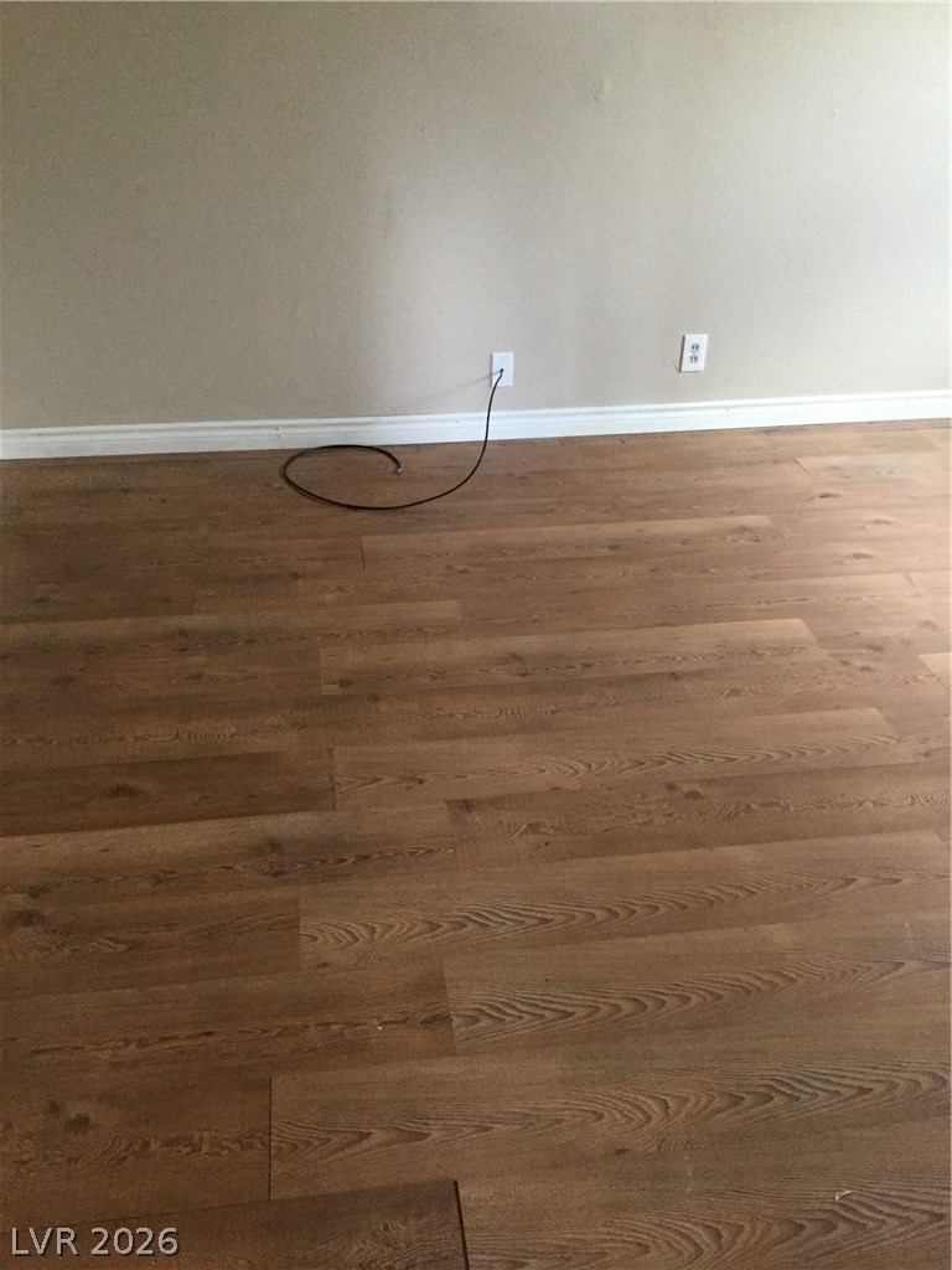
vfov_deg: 58.4
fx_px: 1137
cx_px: 476
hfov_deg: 45.4
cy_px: 635
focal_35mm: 31
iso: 200
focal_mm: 3.3
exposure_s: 1/30
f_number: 2.4
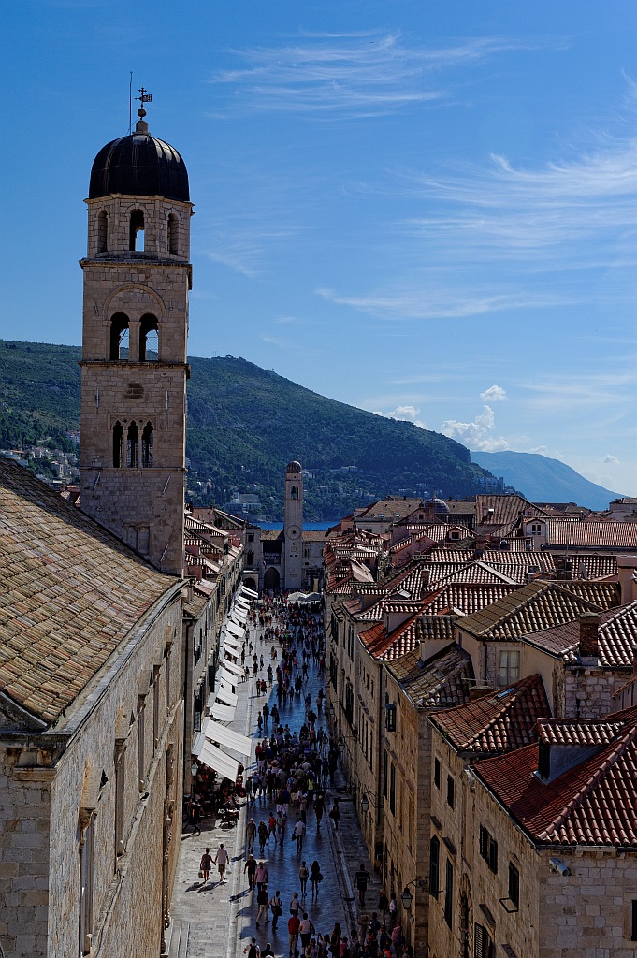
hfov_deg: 26.9
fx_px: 1329
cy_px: 479
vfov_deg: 39.6
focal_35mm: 50
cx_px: 318
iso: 200
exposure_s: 1/640
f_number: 8
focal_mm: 50
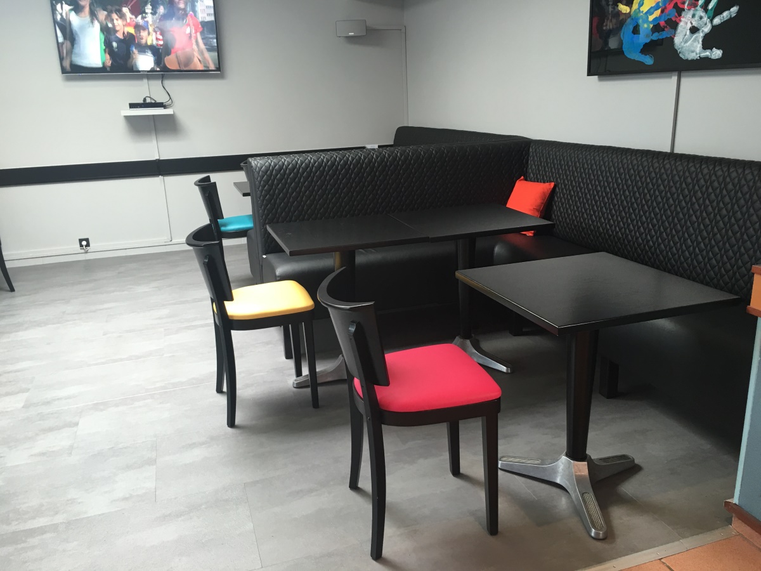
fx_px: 638
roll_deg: +2.4
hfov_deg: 61.7
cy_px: 286
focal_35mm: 29
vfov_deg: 48.2
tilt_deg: -16.0
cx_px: 380
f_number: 2.2
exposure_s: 1/17
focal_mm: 4.15
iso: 40
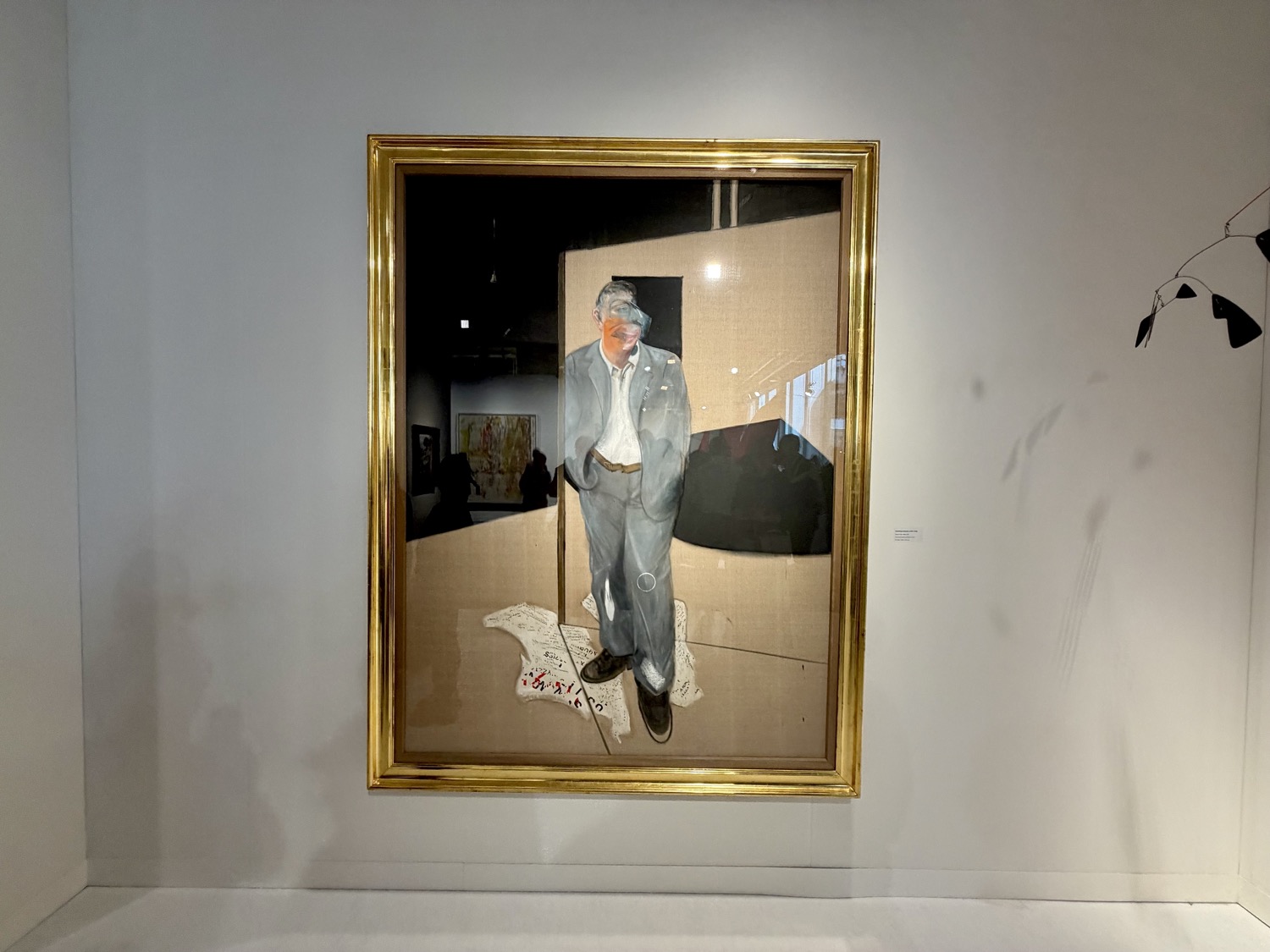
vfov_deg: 85.7
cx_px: 635
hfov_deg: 102.1
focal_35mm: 14
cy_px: 476
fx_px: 514
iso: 250
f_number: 2.2
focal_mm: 2.22
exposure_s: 1/121
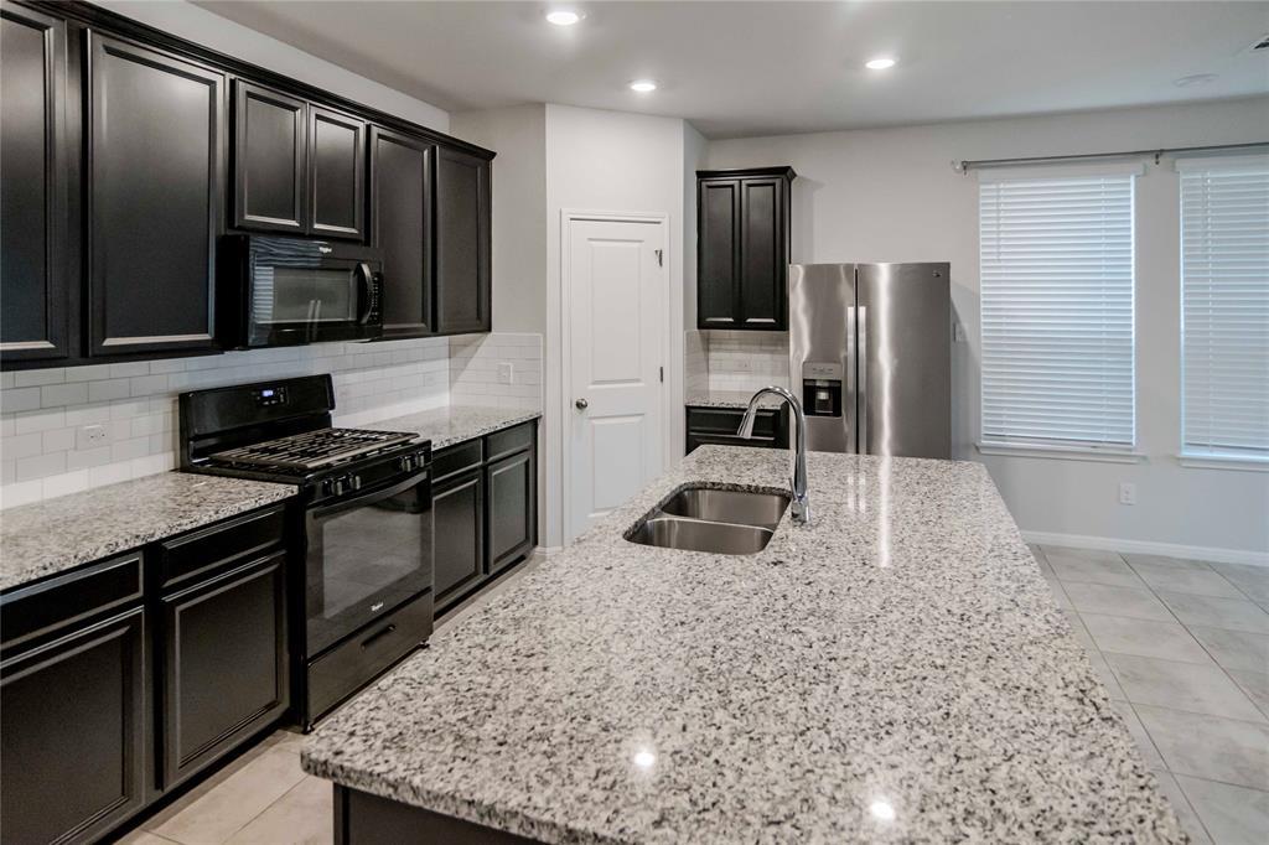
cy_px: 422
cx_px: 634
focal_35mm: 18
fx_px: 634
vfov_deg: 67.3
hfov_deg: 90.0
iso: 800
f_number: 4
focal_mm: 12
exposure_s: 1/125
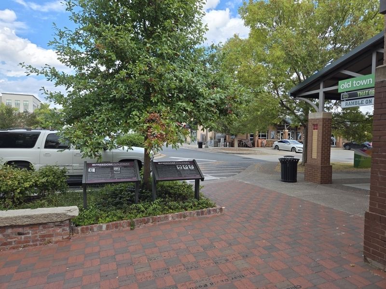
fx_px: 256
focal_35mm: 23
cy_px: 144
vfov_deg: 58.9
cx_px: 193
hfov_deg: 73.9
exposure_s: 1/748
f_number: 1.8
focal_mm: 5.4
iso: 25
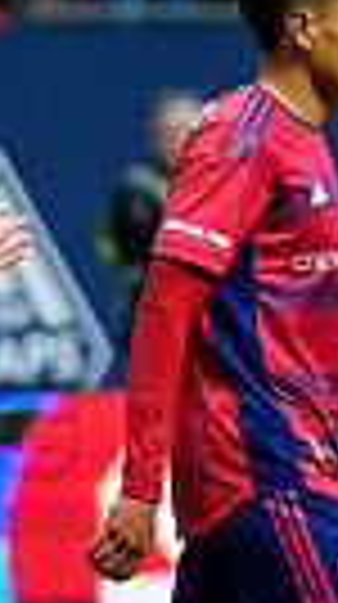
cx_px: -52
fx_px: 11324
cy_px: 414
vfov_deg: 3.1
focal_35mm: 708
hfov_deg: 1.7
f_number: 2.8
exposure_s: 1/2500
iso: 3200
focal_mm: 200
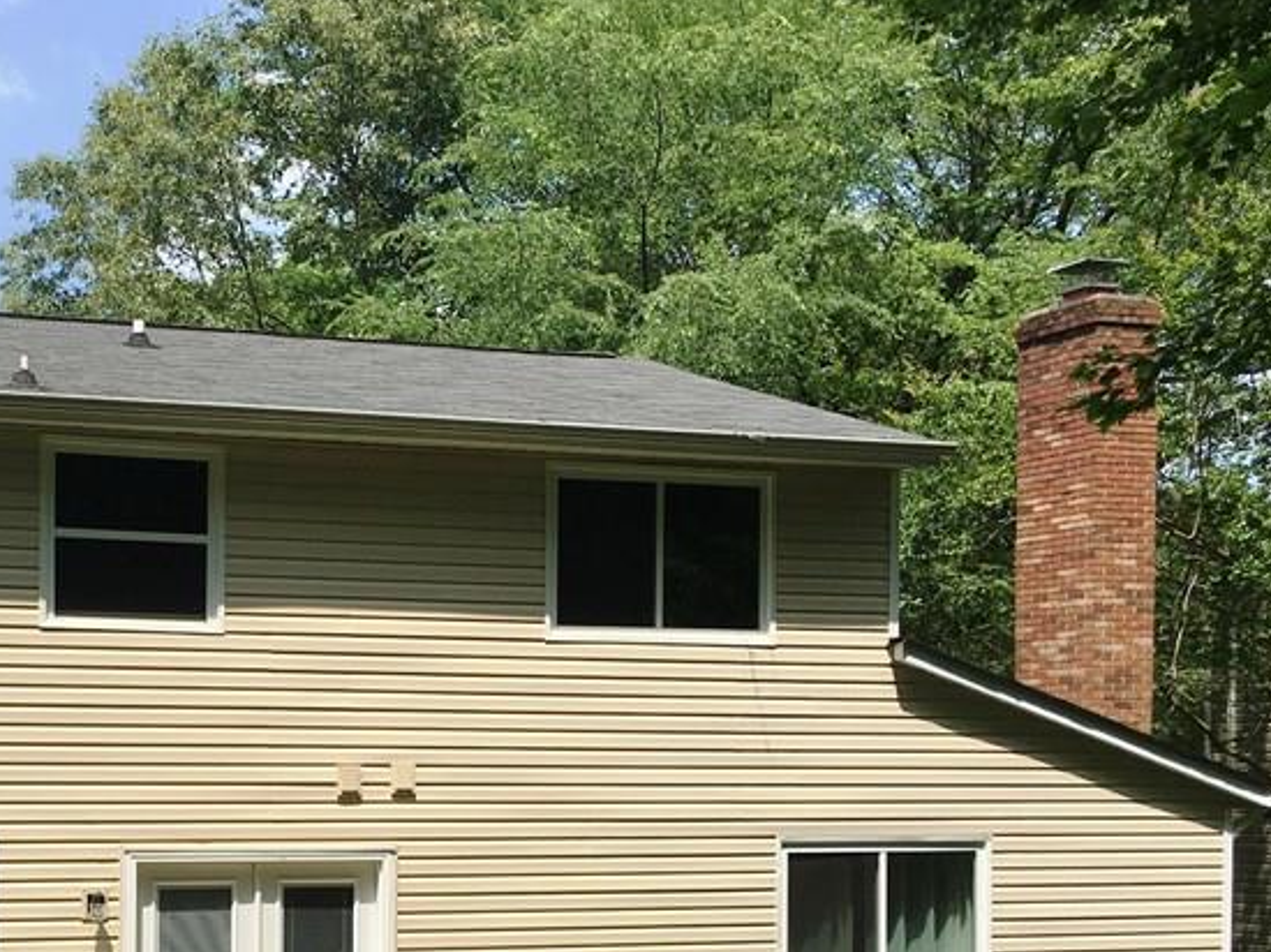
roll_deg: -0.3
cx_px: 176
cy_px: 827
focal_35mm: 54
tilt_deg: -1.1
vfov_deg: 26.3
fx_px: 1982
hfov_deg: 34.0
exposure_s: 1/1451
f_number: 2.2
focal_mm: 4.15
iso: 25
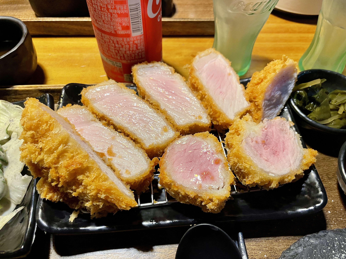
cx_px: 173
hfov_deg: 67.3
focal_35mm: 26
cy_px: 130
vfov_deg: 53.1
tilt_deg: -53.9
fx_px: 260
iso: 80
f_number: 1.6
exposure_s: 1/60
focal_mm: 4.2
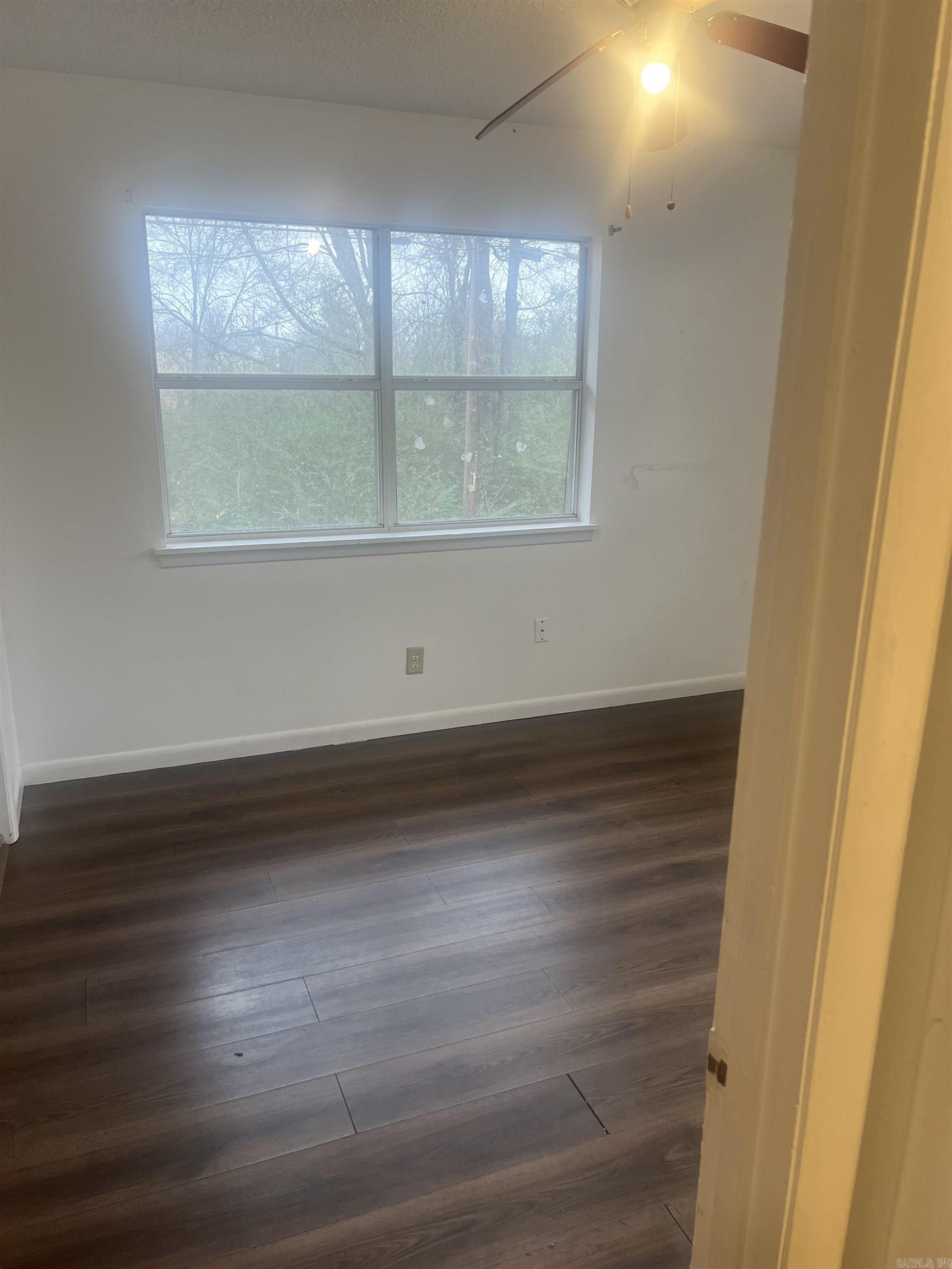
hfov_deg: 53.1
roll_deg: -0.4
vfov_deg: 67.3
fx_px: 953
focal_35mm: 26
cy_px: 634
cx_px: 476
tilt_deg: -14.5
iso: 125
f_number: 1.5
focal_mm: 5.7
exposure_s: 1/120
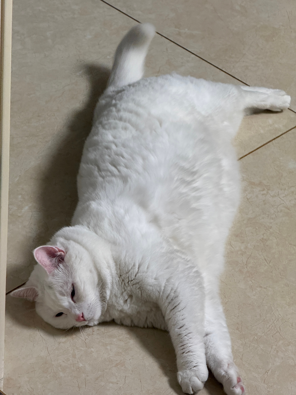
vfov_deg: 16.4
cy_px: 198
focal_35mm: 120
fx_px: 1368
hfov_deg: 12.3
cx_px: 148
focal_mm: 15.66
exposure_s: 1/50
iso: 200
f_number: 2.8
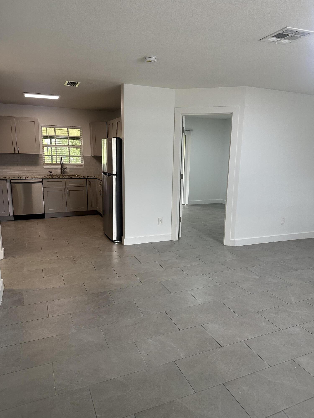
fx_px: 290
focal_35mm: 24
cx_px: 157
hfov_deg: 56.8
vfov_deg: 71.6
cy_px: 209
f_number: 1.78
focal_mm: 6.86
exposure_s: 1/120
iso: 200
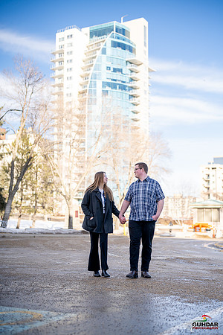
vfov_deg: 39.6
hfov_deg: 27.0
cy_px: 168
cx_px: 112
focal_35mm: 50
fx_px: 465
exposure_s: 1/6400
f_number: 1.8
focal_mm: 50
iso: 250
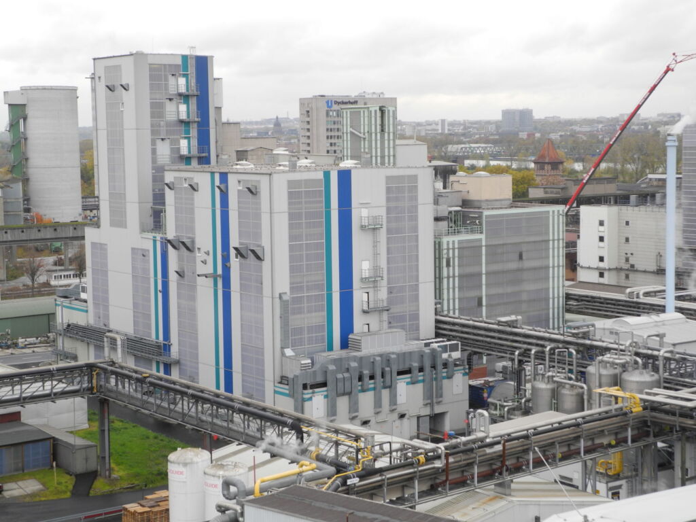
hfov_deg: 28.6
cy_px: 261
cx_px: 348
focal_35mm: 68
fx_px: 1367
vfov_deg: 21.6
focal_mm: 14.5
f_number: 4.5
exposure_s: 1/160
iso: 100
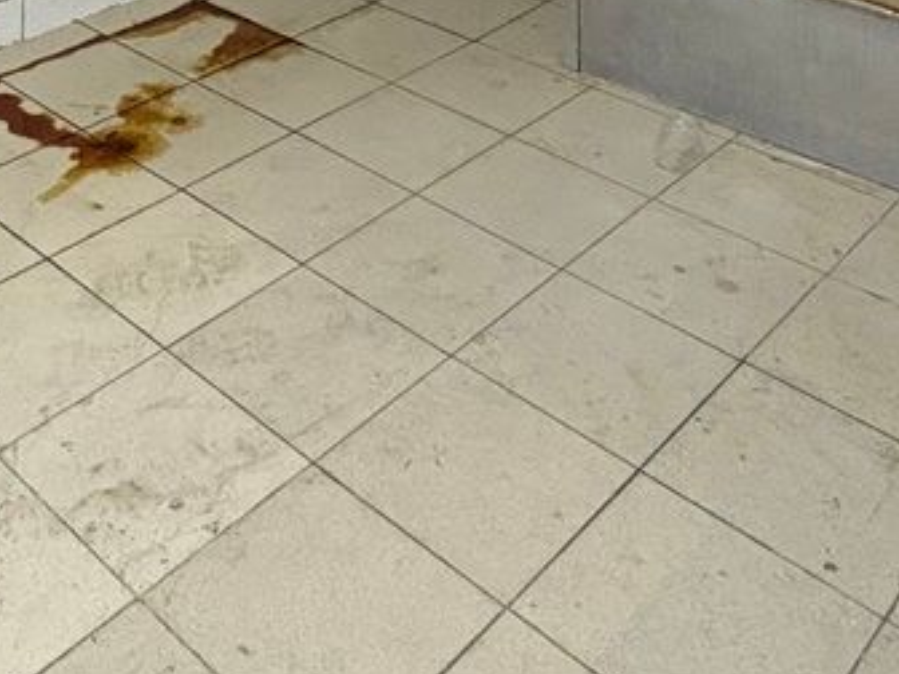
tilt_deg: -0.9
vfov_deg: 21.0
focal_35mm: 50
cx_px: 198
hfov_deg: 37.0
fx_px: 1299
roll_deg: +0.6
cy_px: -503
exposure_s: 1/50
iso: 320
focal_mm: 2.22
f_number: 2.2
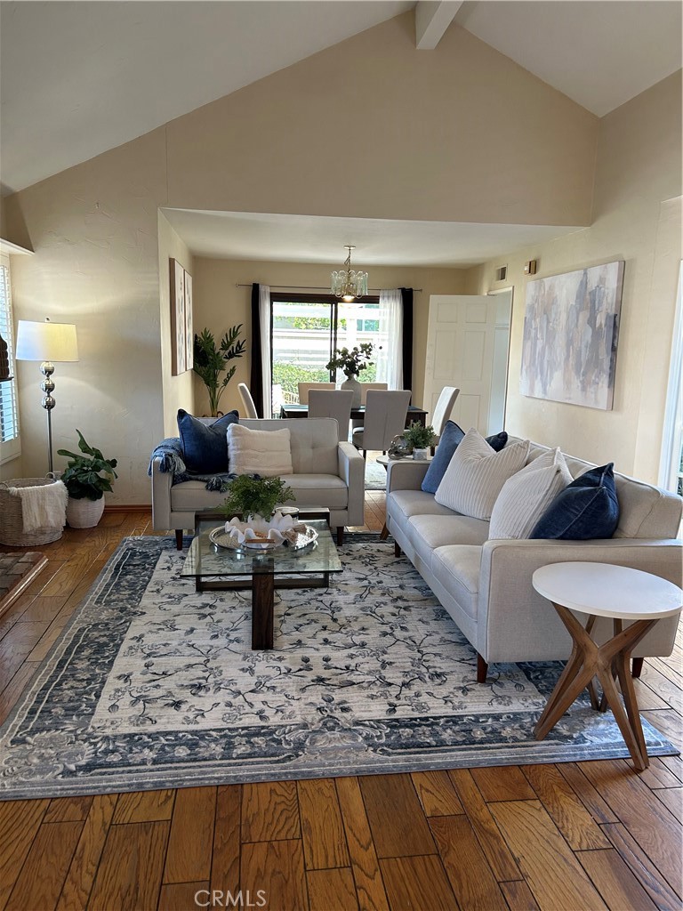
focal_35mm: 26
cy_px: 456
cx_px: 342
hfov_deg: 53.1
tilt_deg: -10.0
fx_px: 684
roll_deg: -2.2
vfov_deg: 67.3
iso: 64
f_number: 1.5
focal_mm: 5.7
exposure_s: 1/60
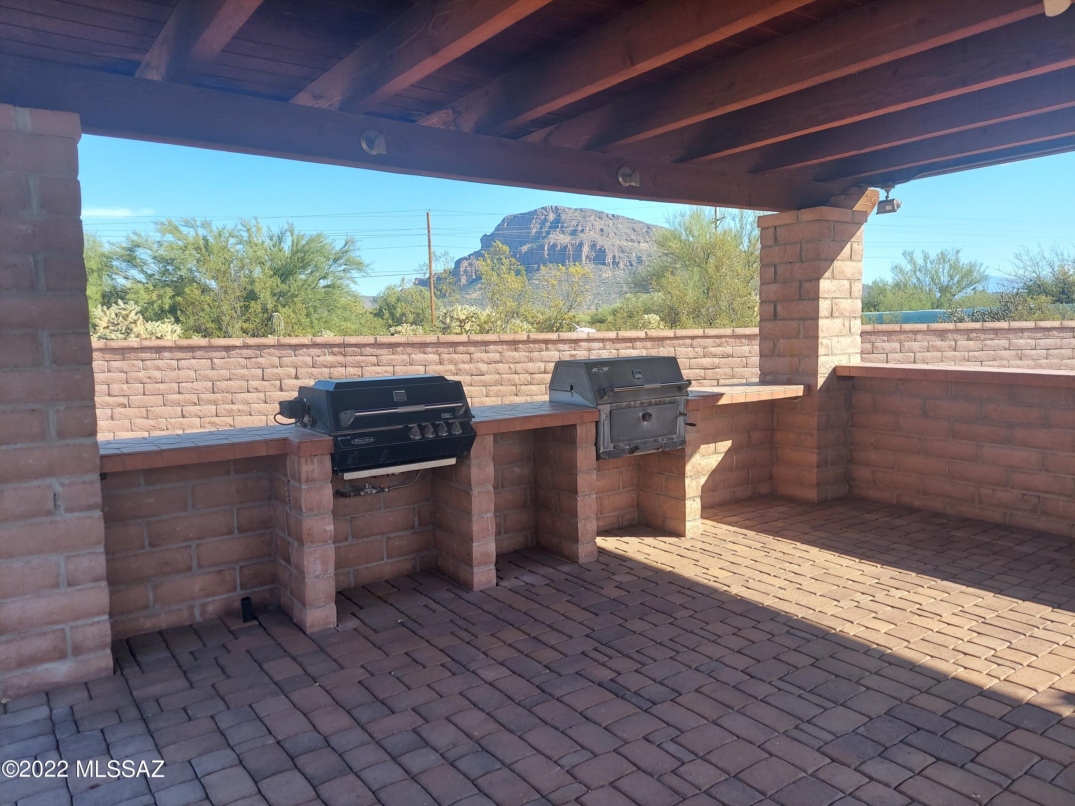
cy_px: 403
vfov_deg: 56.8
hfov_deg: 71.6
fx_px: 745
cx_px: 538
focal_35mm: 24
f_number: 1.8
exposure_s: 1/568
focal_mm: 5.23
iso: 50
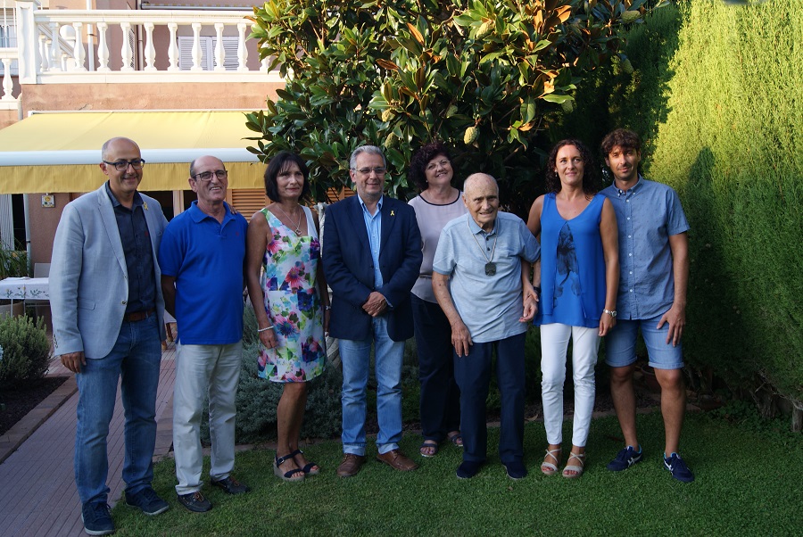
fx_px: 670
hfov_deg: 61.9
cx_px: 402
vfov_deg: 43.7
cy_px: 268
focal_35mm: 30
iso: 100
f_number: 5.6
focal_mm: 20
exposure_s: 1/50
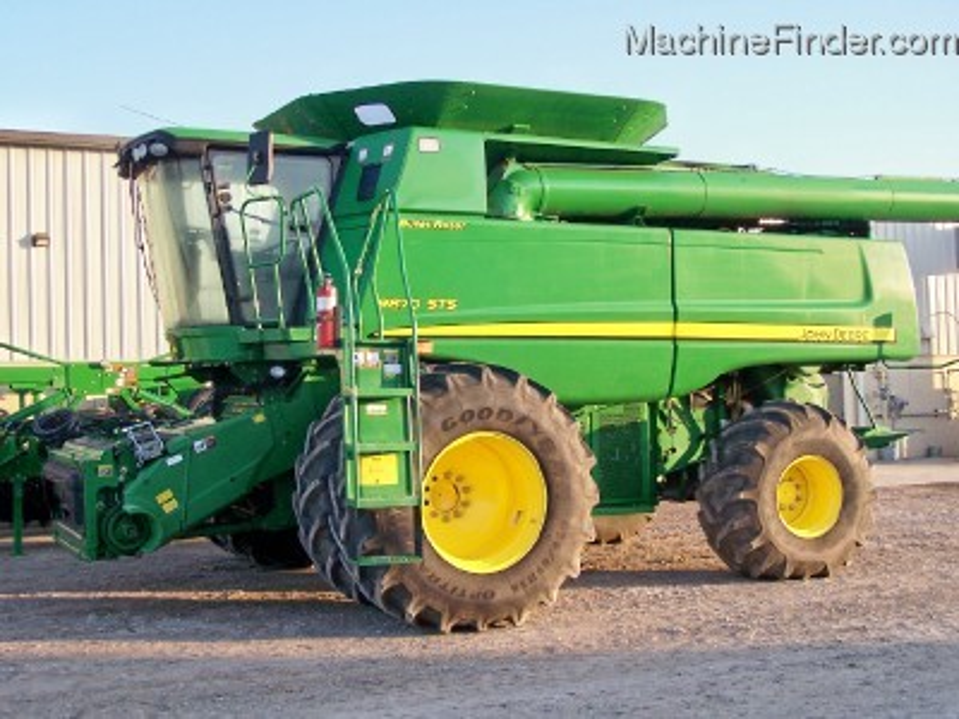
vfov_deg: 28.6
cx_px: 480
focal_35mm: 51
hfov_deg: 37.5
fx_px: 1413
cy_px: 360
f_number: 3
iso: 80
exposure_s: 1/200
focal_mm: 8.5
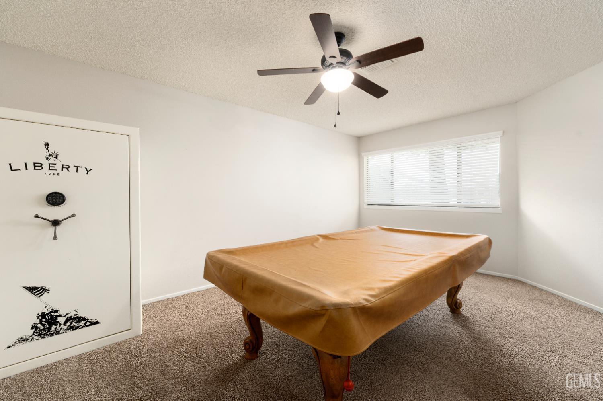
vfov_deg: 81.1
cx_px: 302
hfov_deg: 104.3
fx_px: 234
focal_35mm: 14
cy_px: 200
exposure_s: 1/60
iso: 320
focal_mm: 14
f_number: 7.1
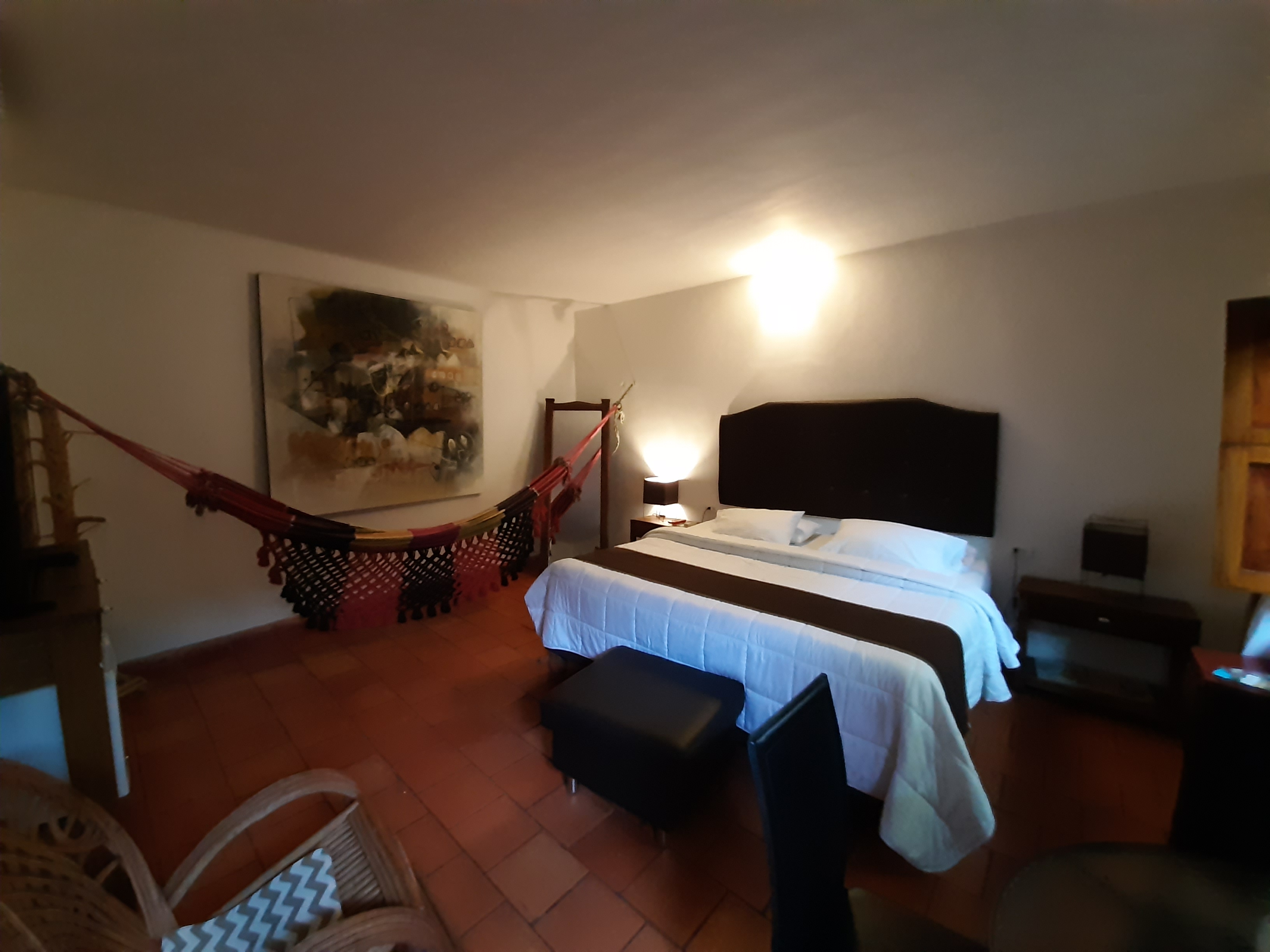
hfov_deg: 106.2
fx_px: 477
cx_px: 635
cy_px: 476
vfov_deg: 89.9
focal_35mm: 13
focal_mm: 1.42
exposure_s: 1/24
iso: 500
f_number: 2.2
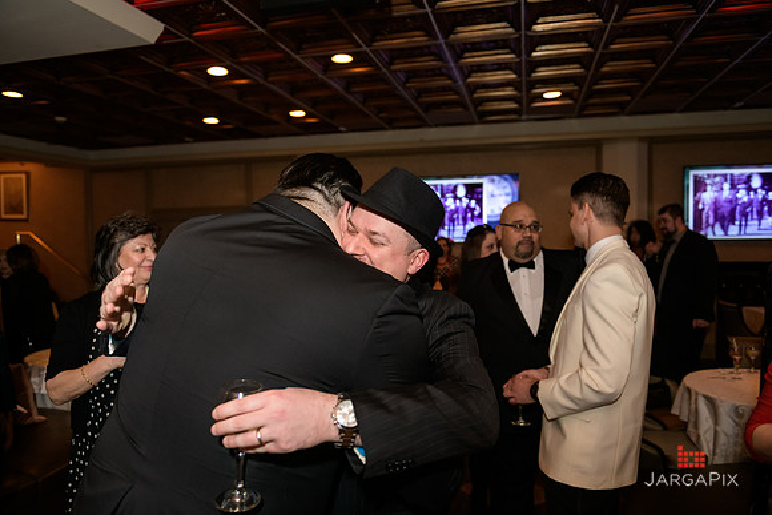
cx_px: 386
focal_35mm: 26
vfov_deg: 49.6
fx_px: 558
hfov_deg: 69.4
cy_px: 258
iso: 1600
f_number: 3.2
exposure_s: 1/125
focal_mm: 26
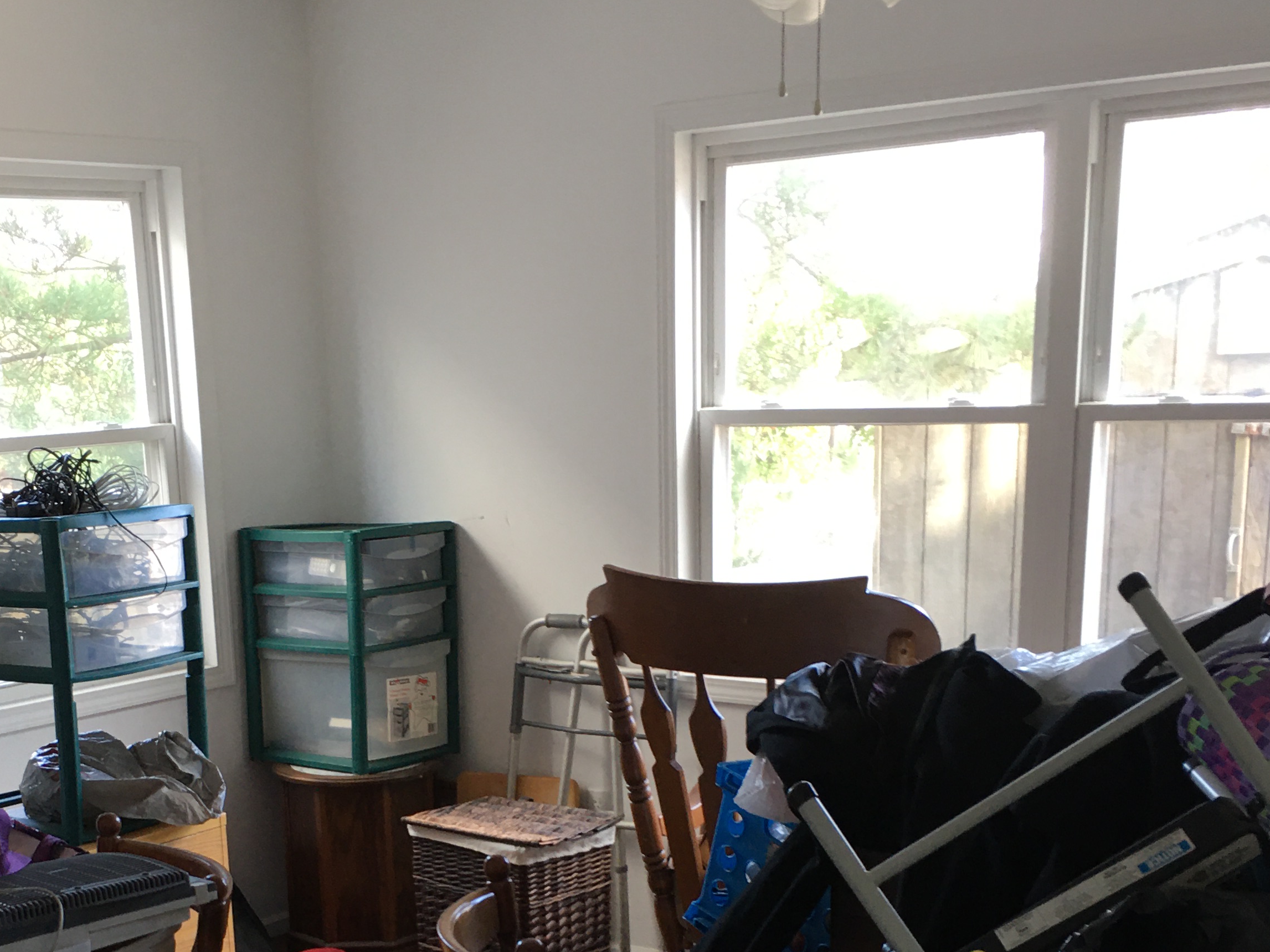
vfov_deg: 27.2
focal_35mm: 51
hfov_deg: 37.2
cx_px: 467
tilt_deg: -14.0
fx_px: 1871
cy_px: 910
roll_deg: +2.3
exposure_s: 1/15
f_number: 2.2
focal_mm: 4.15
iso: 25
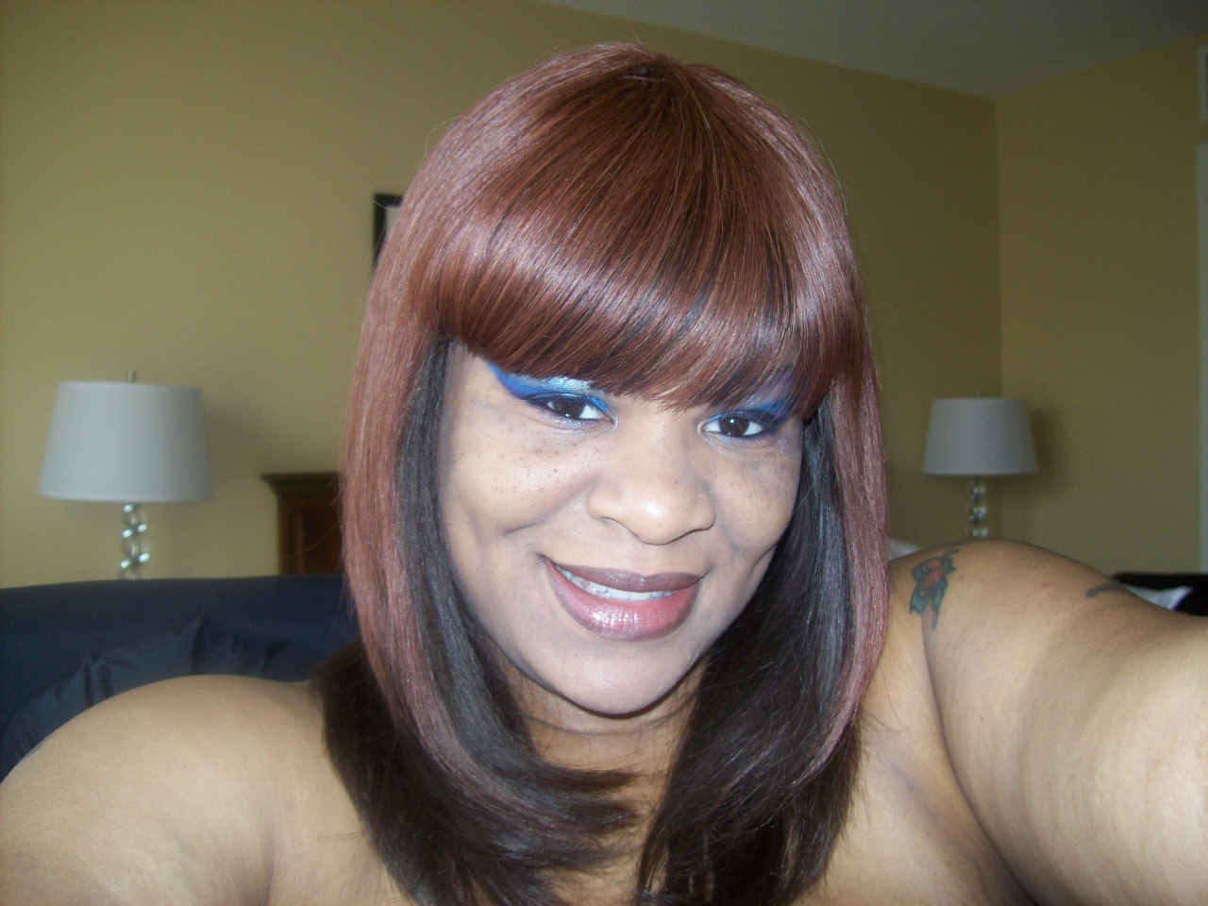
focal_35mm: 36
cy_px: 453
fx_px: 1256
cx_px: 604
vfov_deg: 39.7
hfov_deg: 51.4
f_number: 2.7
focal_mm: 6
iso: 80
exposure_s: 1/64
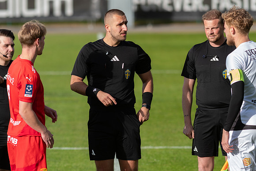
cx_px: 128
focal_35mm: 450
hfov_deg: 4.6
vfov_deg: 3.1
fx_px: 3201
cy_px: 86
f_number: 4
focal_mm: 300
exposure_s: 1/1250
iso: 360
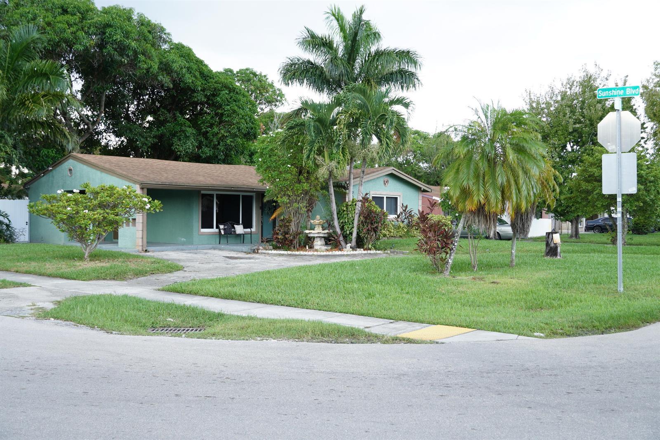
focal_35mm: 39
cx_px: 330
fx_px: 715
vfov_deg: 34.2
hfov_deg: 49.6
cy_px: 220
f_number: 4
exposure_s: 1/100
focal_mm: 26
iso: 200
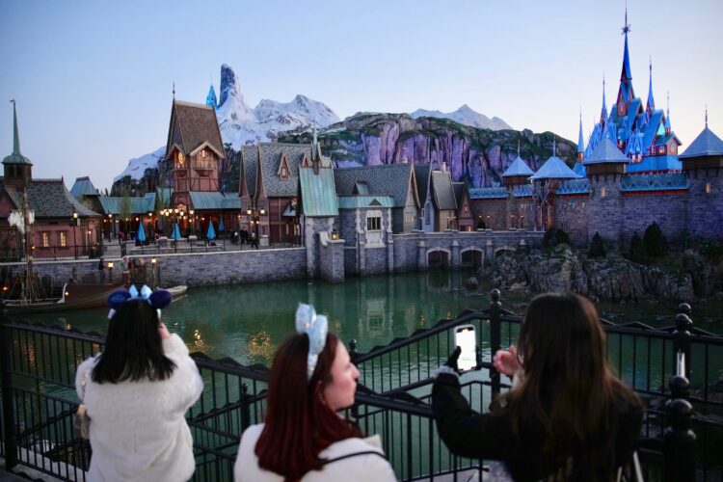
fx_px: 482
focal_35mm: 24
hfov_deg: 73.7
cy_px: 241
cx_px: 362
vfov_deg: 53.1
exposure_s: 1/200
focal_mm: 24
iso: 2500
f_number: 2.8
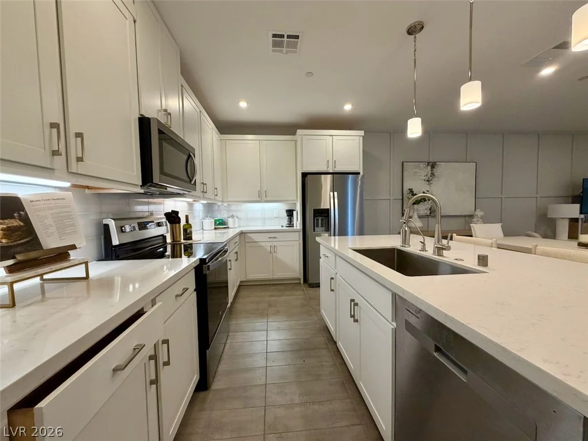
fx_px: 238
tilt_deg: -2.9
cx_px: 294
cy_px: 220
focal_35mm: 14
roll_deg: +1.0
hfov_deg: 102.1
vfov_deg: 85.7
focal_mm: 2.22
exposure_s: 1/120
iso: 320
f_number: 2.2
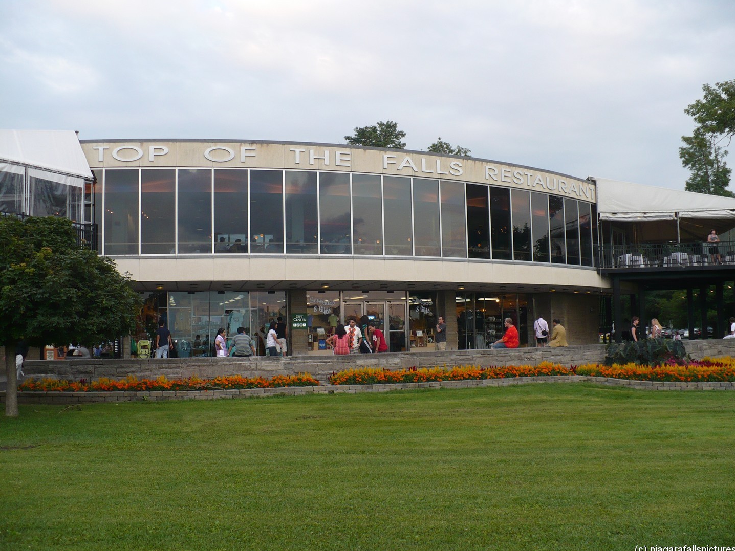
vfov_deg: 37.7
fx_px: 807
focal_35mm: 38
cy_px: 278
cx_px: 377
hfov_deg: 49.0
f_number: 2.8
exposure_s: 1/125
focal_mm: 6.1
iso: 100
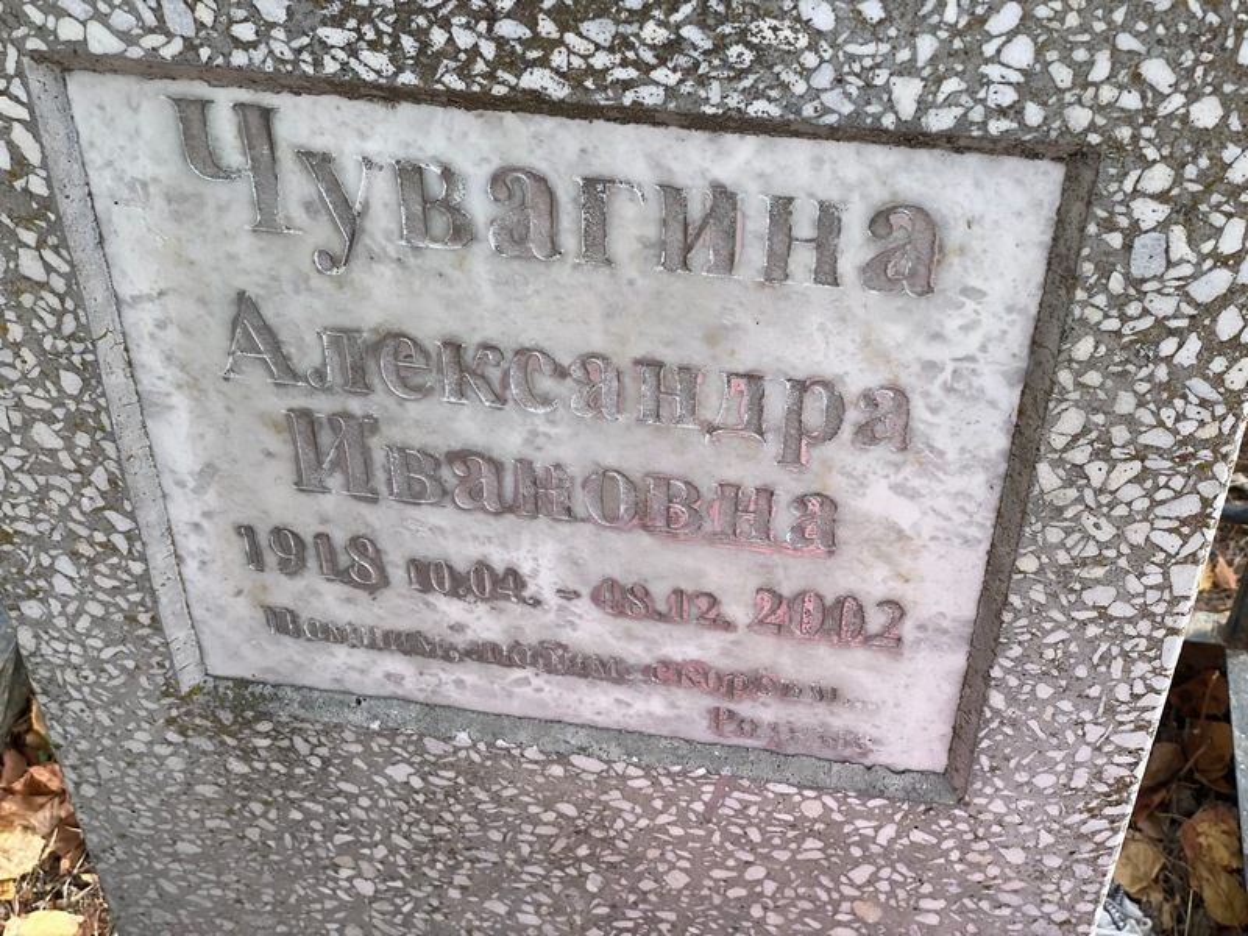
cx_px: 624
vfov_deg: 28.0
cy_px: 468
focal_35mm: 52
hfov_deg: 36.8
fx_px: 1875
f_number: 2
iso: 20
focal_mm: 6
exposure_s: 1/381
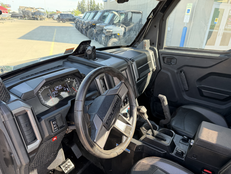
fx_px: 160
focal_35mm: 24
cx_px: 116
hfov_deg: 71.6
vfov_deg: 56.8
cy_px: 87
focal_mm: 6.76
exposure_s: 1/184
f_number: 1.78
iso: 100
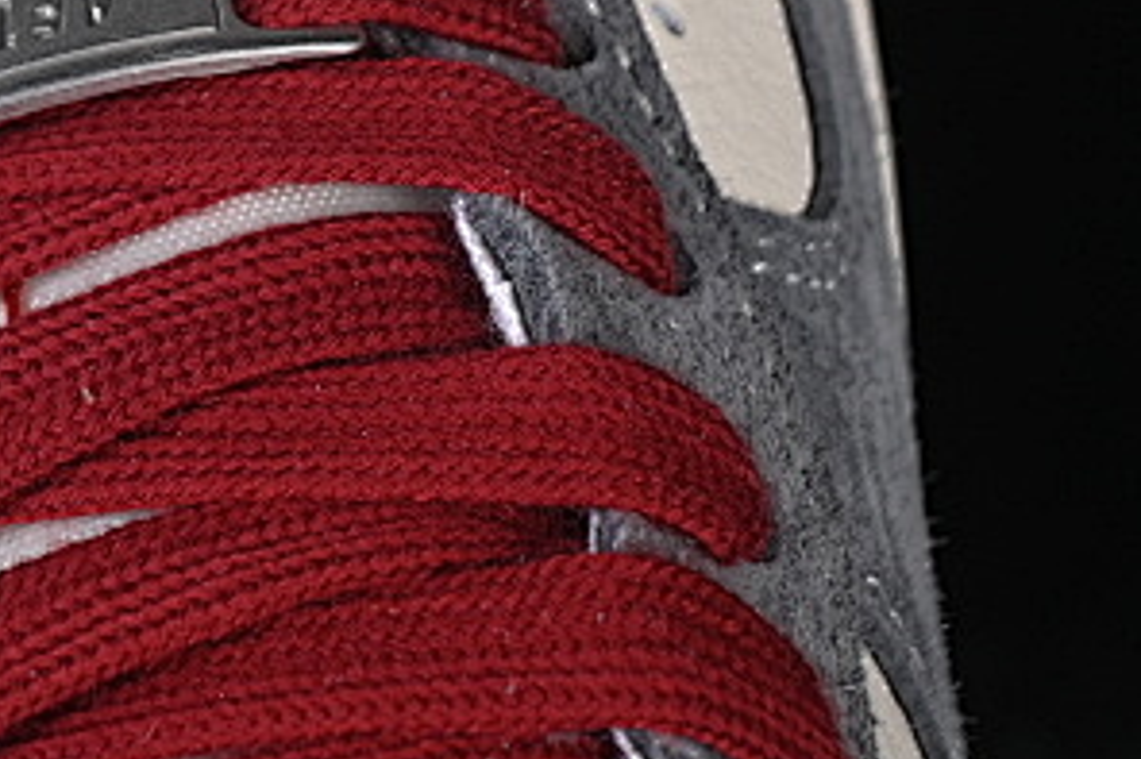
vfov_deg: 5.0
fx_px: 8679
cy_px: -116
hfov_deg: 7.5
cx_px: -127
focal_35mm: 274
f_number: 7.1
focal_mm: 50
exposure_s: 1/80
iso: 160
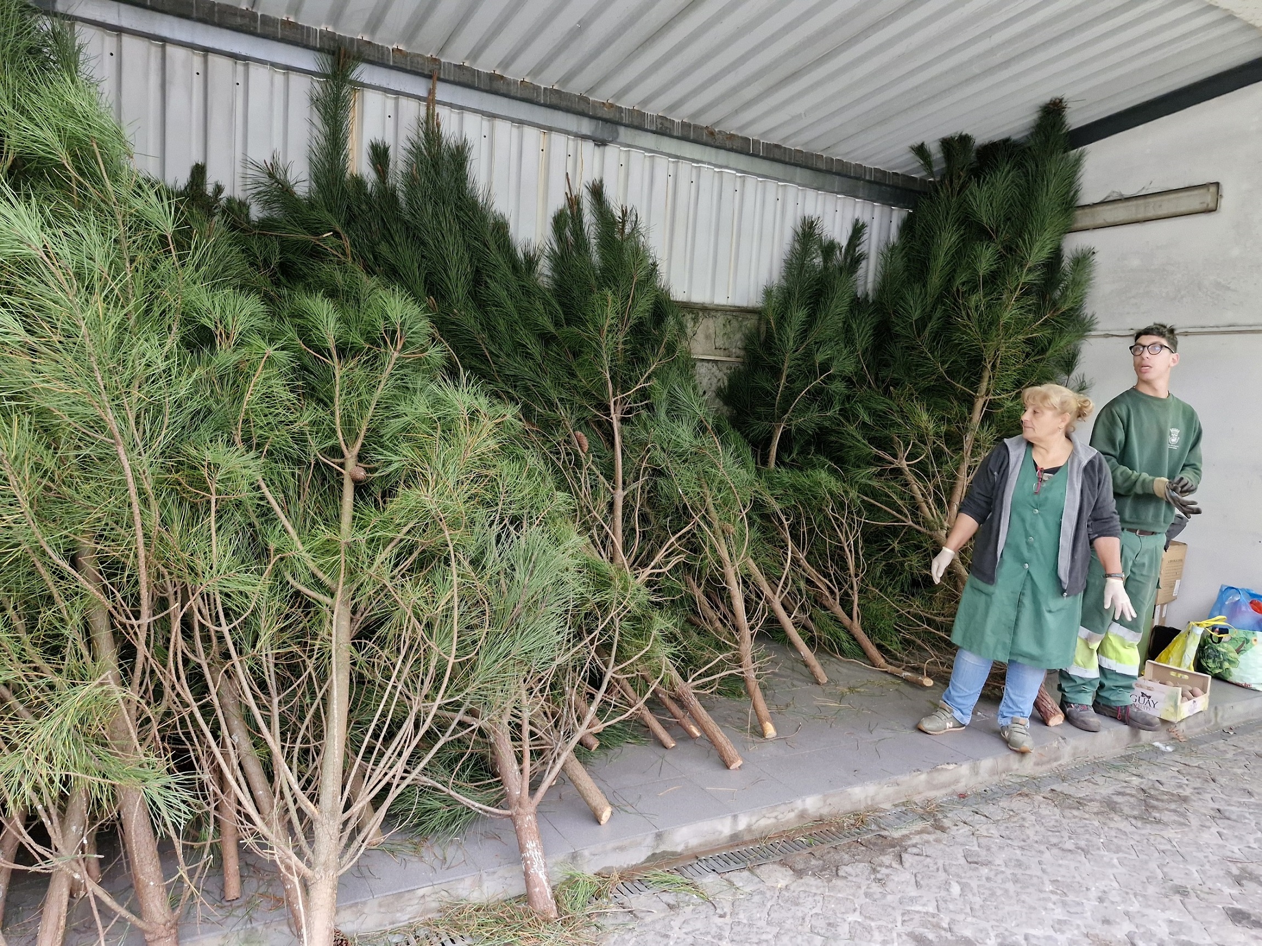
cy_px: 473
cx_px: 631
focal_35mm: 23
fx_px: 839
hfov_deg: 73.9
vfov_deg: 58.9
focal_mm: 5.54
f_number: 1.8
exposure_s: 1/100
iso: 640
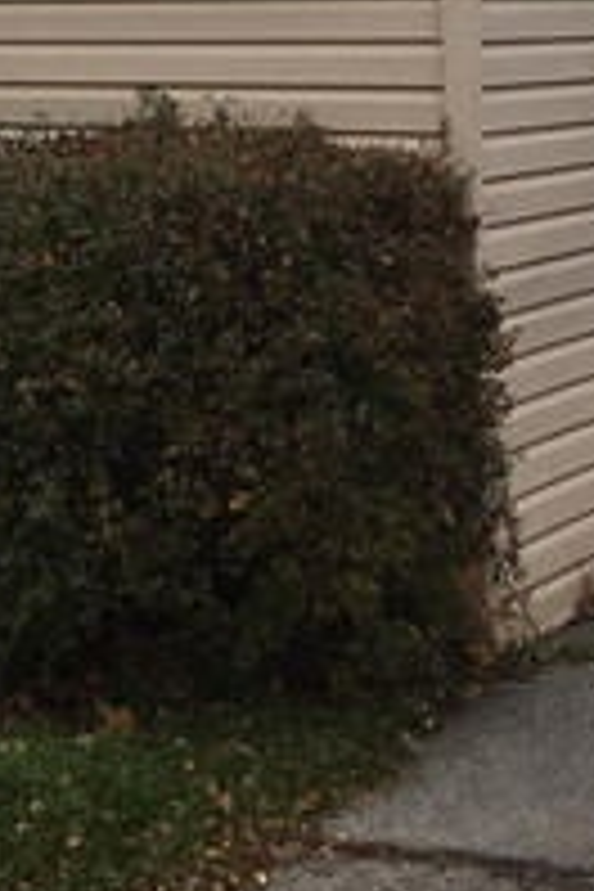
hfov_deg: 13.2
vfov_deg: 19.0
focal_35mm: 104
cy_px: -22
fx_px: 2574
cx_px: 254
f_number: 2.2
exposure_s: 1/304
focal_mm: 4.15
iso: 25
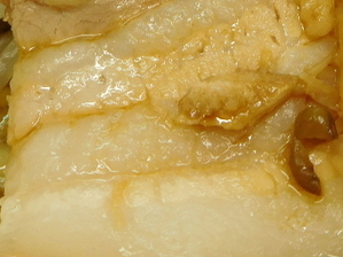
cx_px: 250
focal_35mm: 67
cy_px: -48
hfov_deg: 28.6
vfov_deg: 20.5
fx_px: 664
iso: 220
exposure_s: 1/30
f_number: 3.4
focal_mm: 4.5
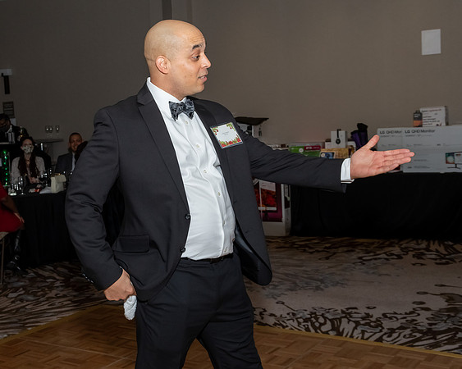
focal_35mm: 51
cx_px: 130
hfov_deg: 36.2
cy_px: 168
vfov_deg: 29.8
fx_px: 694
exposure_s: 1/250
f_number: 6.3
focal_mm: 24
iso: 500
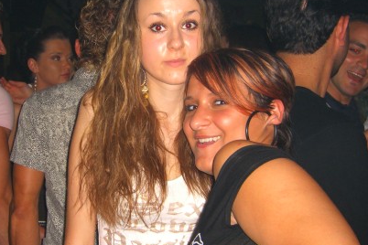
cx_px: 131
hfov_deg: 33.7
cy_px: 128
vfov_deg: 23.0
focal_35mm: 59
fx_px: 603
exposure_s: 1/60
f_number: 2.8
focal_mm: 7.9
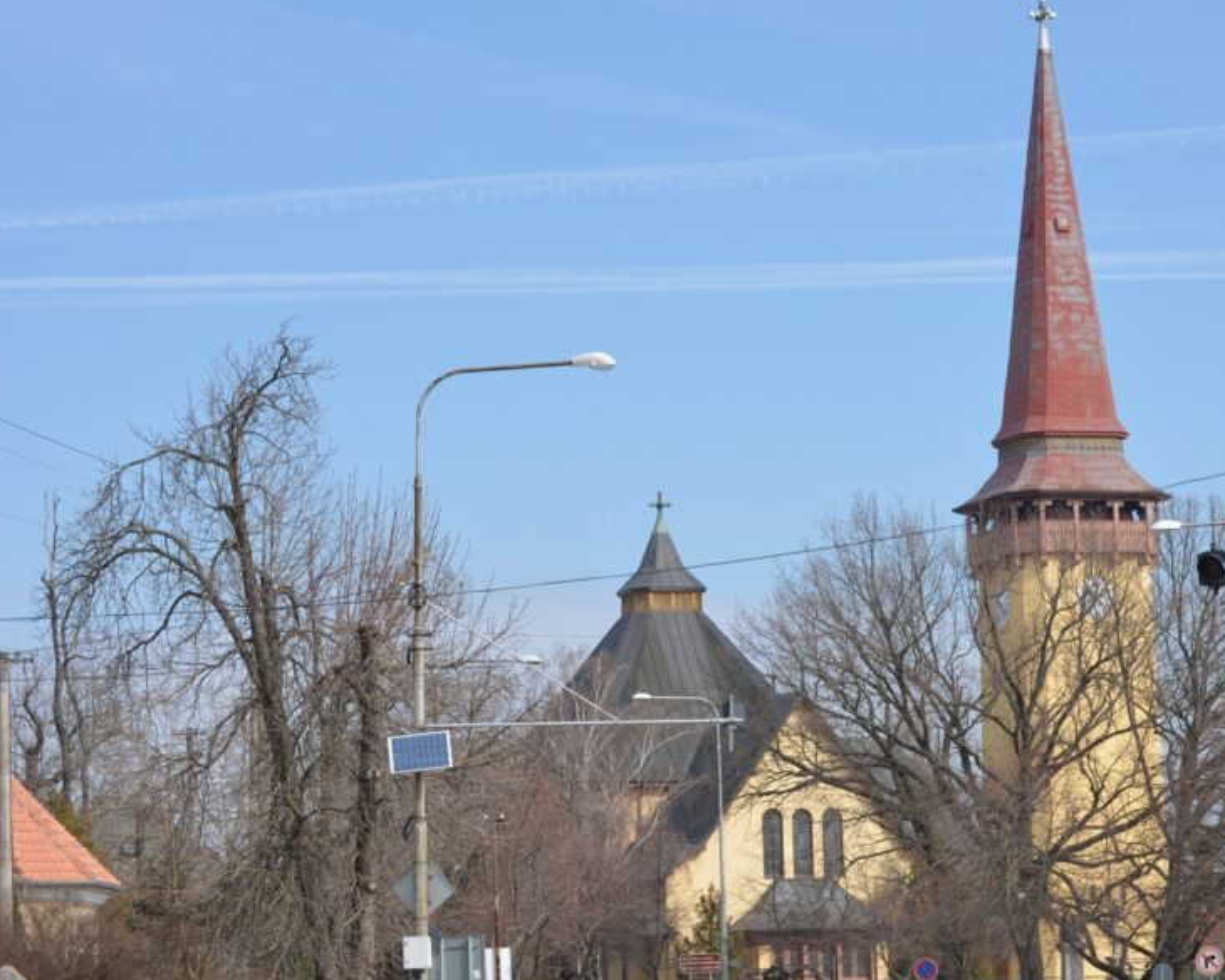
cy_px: 522
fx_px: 3939
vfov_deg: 14.2
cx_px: 844
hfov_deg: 17.6
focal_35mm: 109
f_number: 10
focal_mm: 55
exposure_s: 1/400
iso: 200
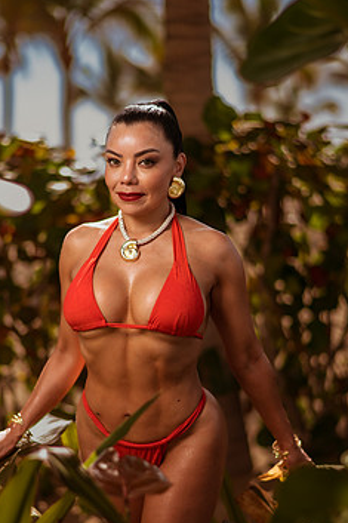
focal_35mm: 74
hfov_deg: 18.4
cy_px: 329
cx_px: 145
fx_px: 1074
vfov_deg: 27.3
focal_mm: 58
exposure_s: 1/3200
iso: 50
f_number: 1.4
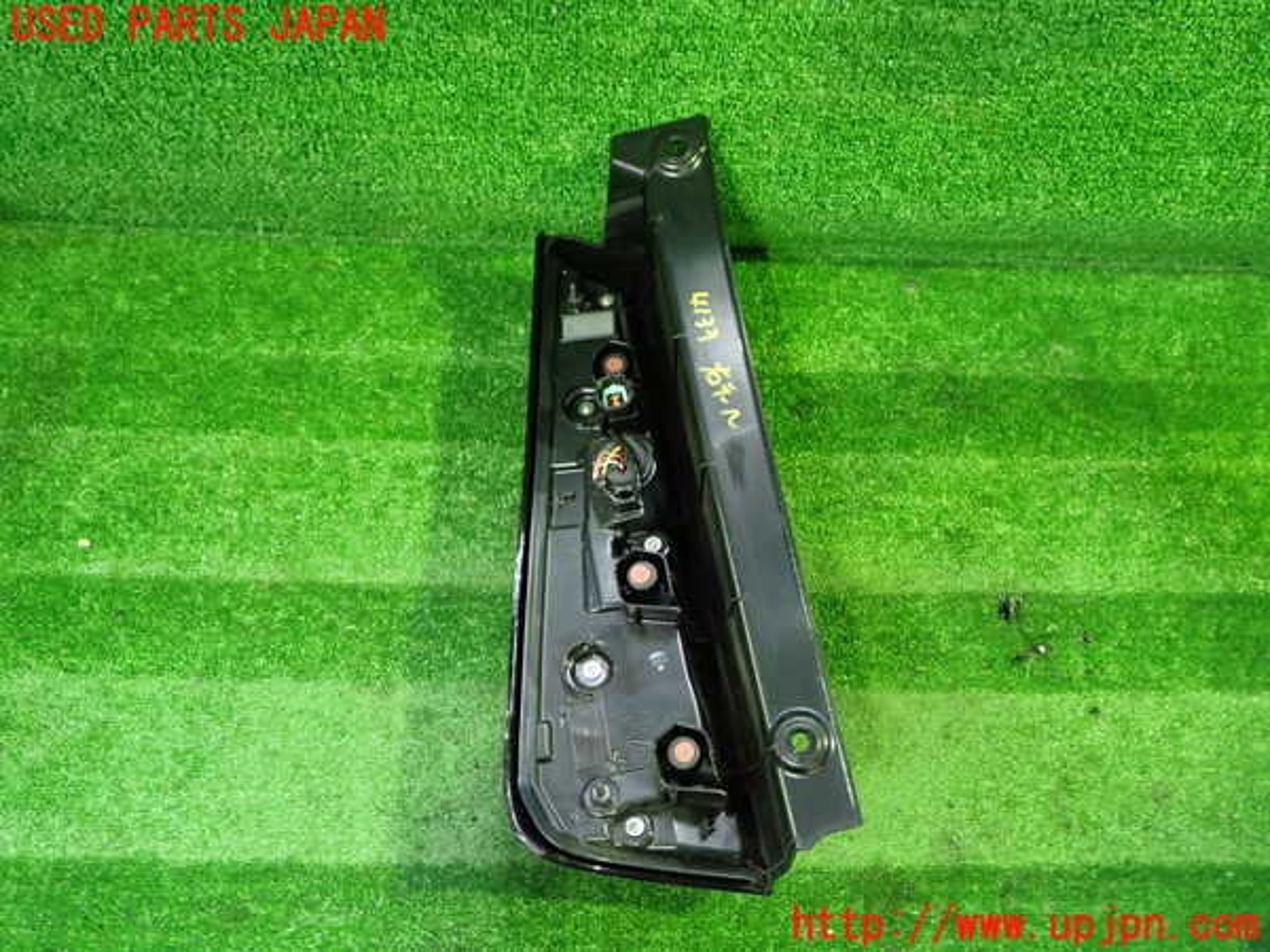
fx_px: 1101
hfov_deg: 60.0
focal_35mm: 30
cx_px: 635
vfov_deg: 46.8
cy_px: 476
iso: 800
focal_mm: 5.4
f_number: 2.3
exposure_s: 1/30
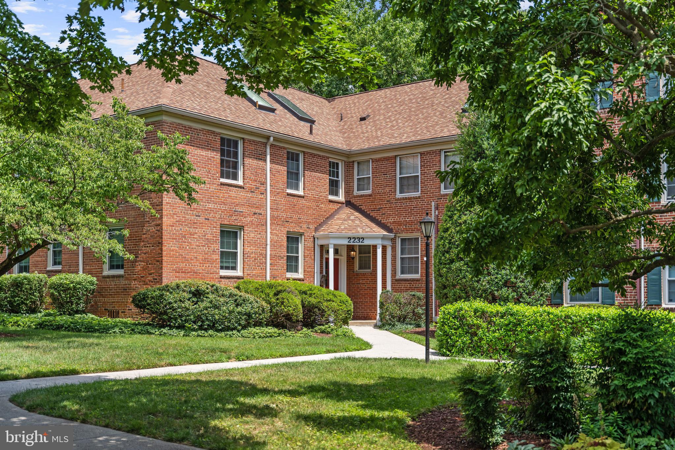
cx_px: 338
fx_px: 789
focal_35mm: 42
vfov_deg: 31.8
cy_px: 225
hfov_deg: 46.3
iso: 125
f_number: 2.8
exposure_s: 1/1600
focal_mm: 42.1
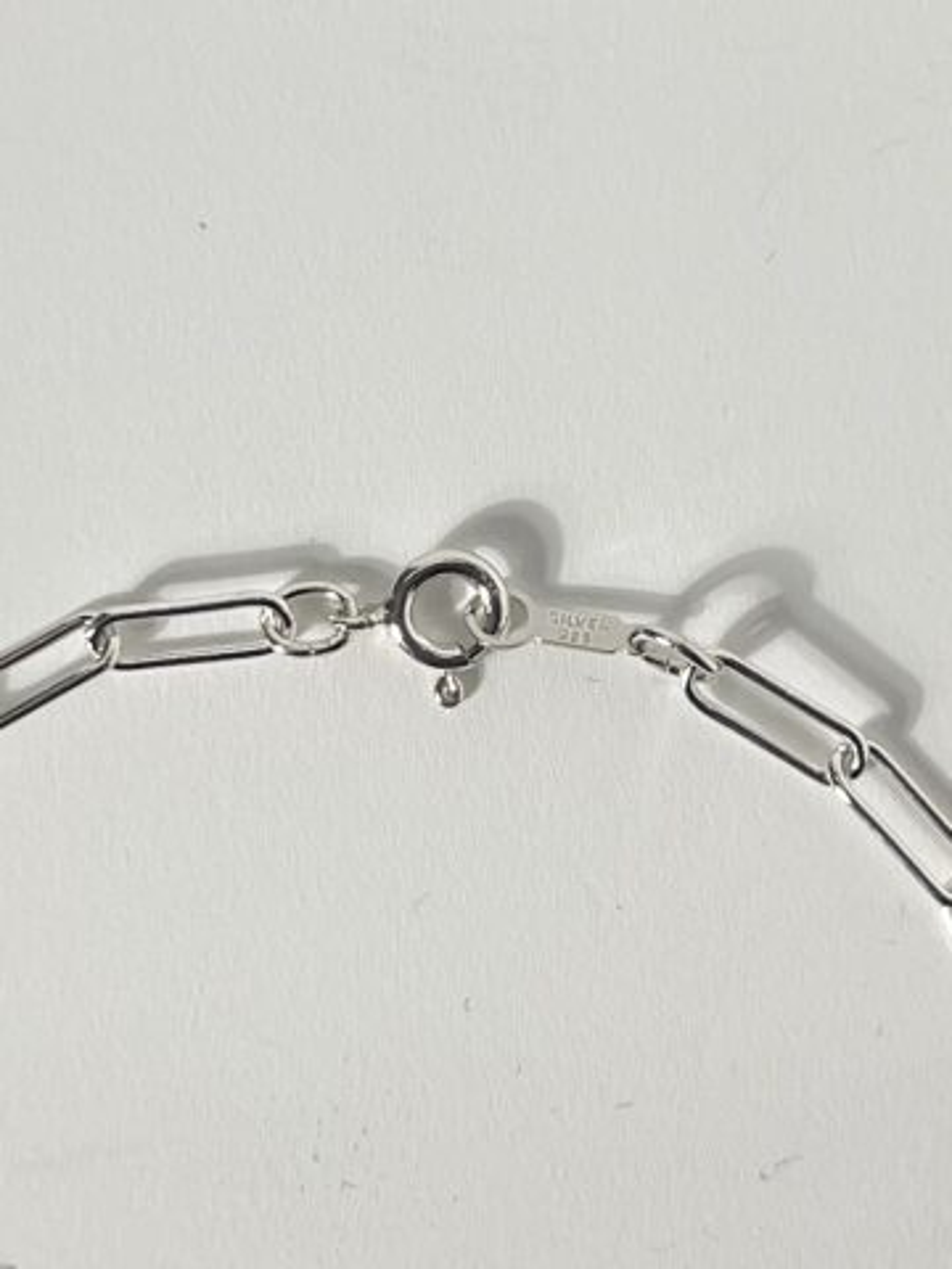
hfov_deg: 53.1
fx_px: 953
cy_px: 634
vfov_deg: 67.3
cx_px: 476
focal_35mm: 26
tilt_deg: -89.6
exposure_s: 1/5076
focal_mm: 5.7
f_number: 1.5
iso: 50
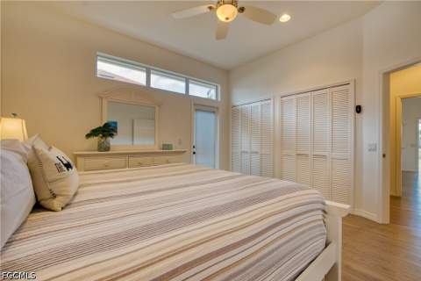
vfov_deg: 77.3
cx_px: 210
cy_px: 140
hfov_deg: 100.4
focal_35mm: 15
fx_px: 175
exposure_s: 1/20
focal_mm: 10
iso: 200
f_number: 8
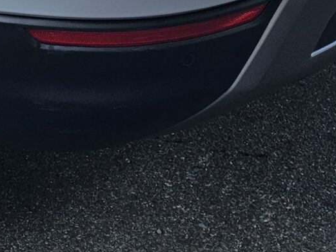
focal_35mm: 113
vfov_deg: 12.1
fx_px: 1097
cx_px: -70
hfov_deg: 16.7
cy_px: -200
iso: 10
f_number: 1.7
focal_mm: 6.3
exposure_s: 1/107
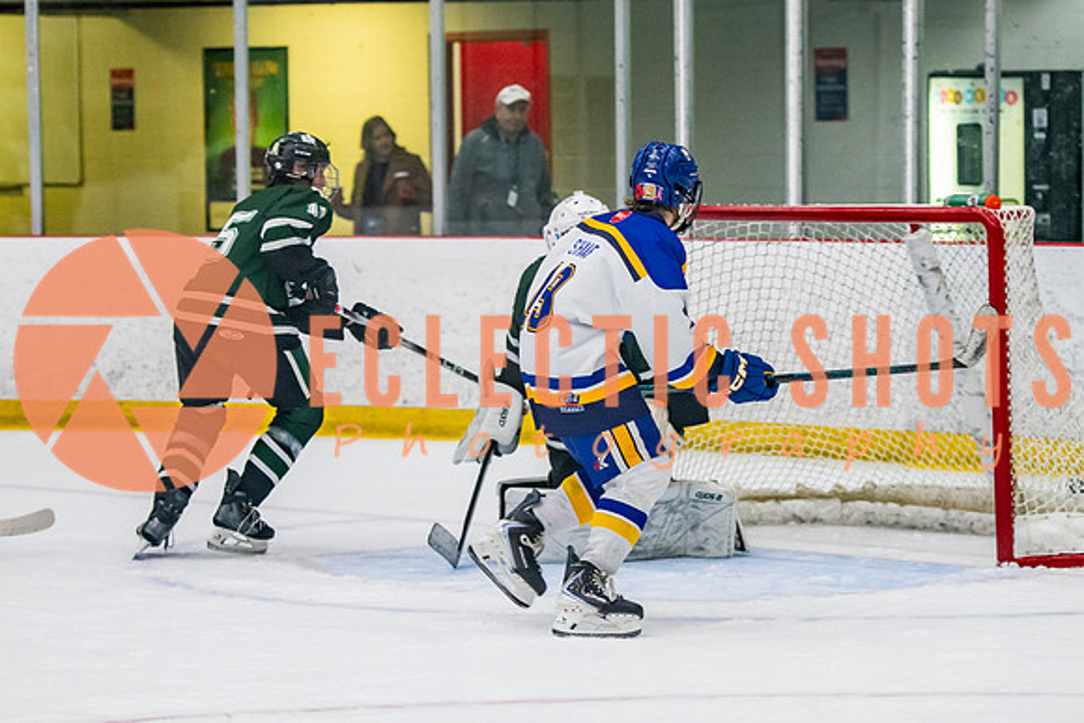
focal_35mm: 166
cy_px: 347
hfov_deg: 12.4
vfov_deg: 8.3
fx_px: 4988
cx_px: 585
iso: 2000
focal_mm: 100
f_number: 3.2
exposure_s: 1/640
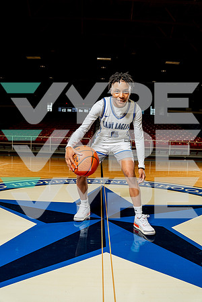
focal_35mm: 24
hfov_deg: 53.1
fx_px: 202
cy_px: 151
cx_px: 101
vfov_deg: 73.7
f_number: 5.6
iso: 640
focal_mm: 24
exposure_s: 1/250
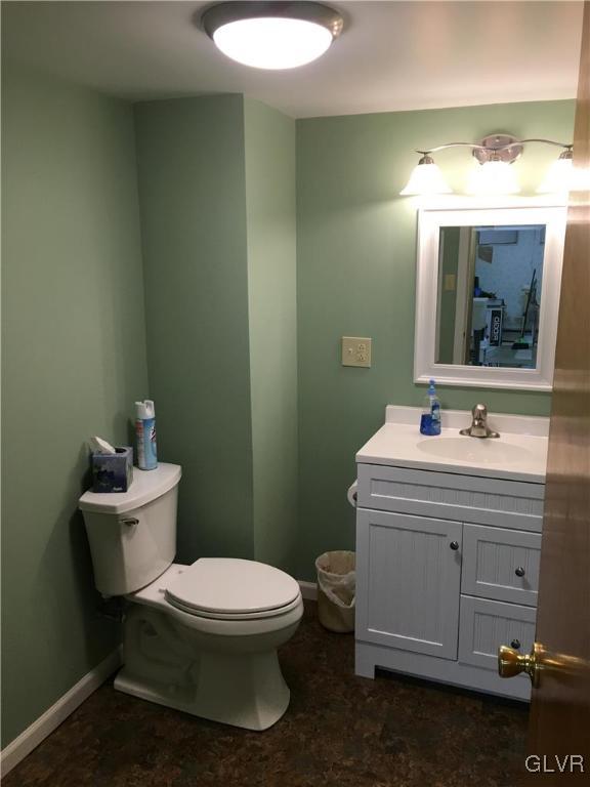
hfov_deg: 48.2
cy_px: 394
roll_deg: +1.7
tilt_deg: -11.2
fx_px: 659
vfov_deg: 61.7
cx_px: 295
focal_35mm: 29
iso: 40
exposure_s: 1/30
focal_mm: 4.15
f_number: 2.2
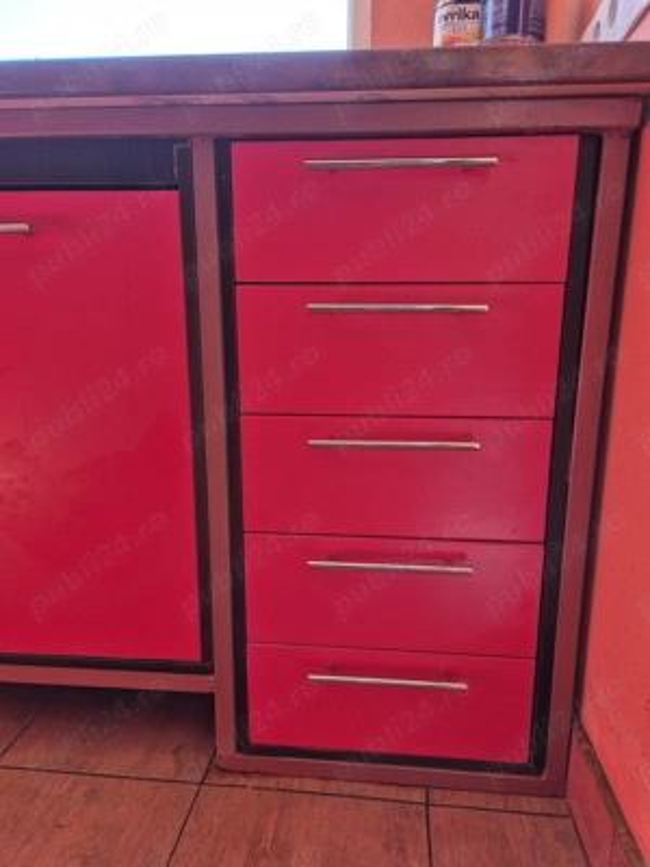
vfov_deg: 73.9
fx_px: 576
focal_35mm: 23
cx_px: 325
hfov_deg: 58.9
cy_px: 434
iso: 125
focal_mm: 5.4
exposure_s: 1/180
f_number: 1.8
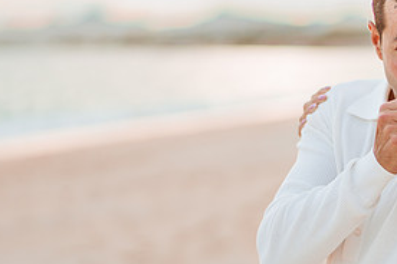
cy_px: 193
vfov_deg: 10.5
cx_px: 391
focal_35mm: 131
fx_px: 1445
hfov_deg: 15.4
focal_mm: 58
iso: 250
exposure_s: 1/6400
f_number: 1.4
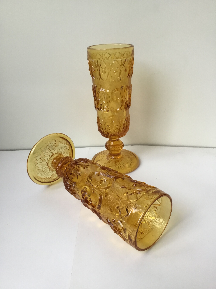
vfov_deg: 58.4
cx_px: 108
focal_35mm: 31
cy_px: 144
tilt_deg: -26.3
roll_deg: +2.0
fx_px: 258
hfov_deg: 45.4
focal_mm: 3.3
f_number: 2.4
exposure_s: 1/33
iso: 32
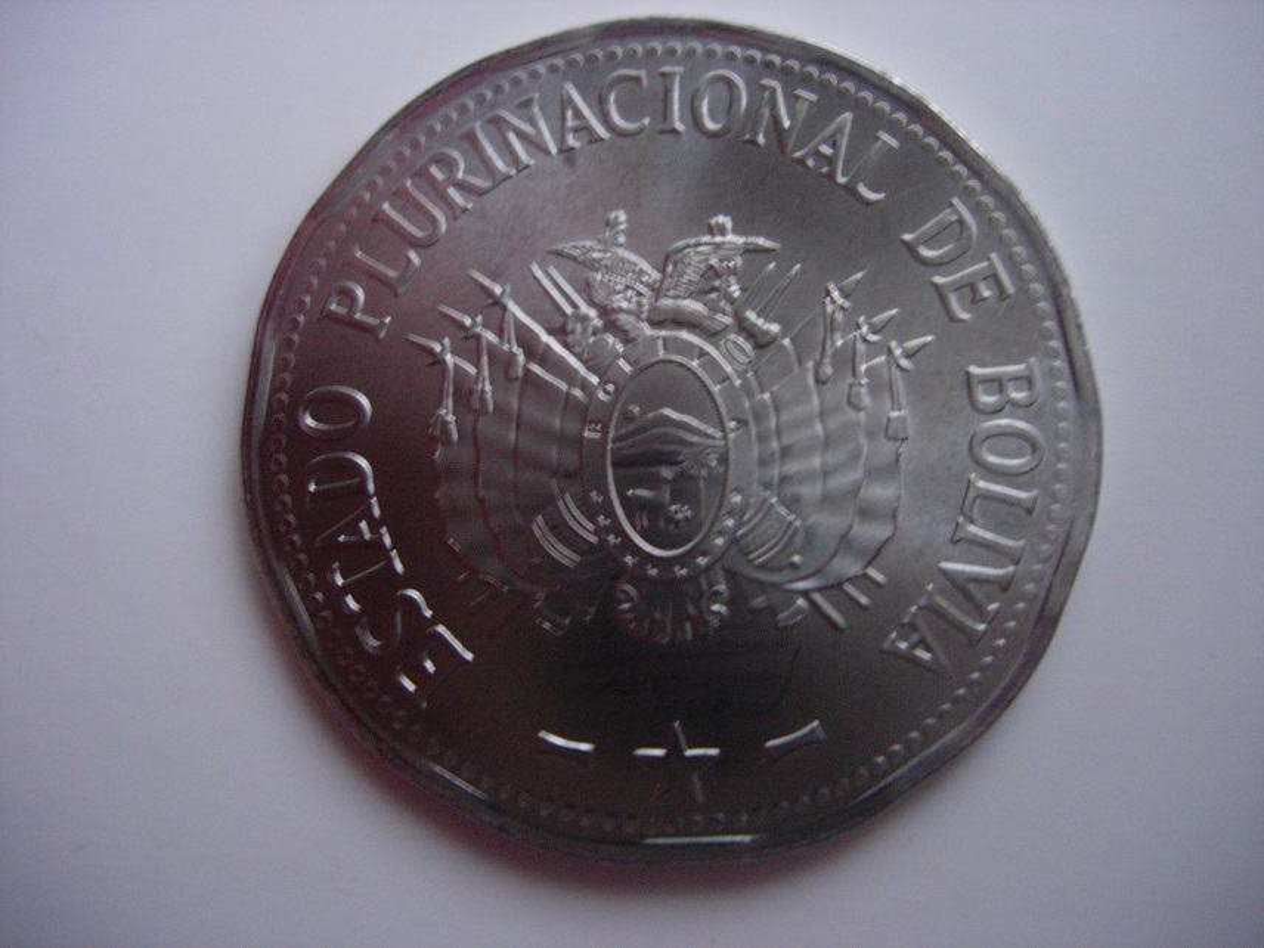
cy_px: 474
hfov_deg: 49.0
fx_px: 1388
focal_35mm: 38
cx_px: 632
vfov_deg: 37.7
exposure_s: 1/10.6
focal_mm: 7.8
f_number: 2.8
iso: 200
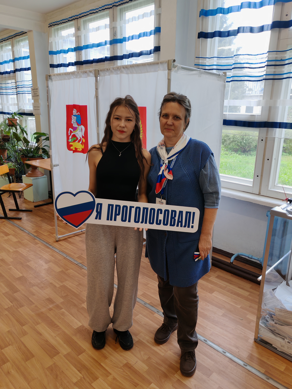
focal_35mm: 27
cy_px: 194
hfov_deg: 51.4
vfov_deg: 65.3
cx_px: 146
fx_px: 304
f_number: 1.95
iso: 64
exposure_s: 1/100
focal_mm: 5.52
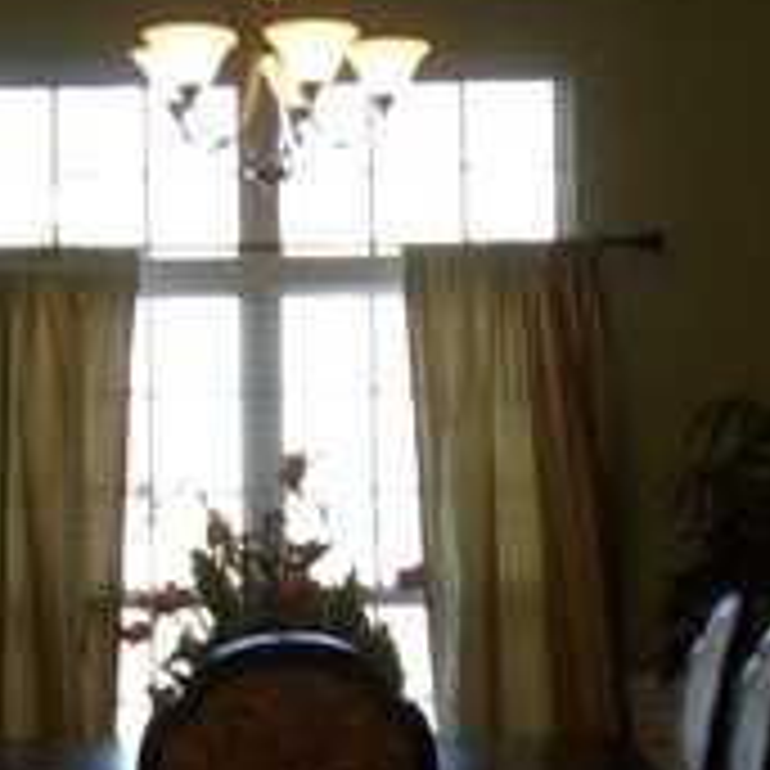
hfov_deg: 15.0
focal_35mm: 116
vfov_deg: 15.0
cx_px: 279
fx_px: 2919
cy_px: 437
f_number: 2.8
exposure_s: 1/45
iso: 100
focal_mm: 5.8
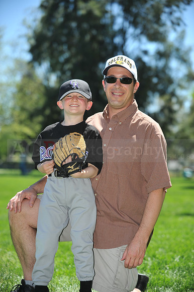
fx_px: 696
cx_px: 97
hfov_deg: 15.9
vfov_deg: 23.7
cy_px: 146
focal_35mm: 86
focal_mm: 86
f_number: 4
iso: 200
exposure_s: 1/1250
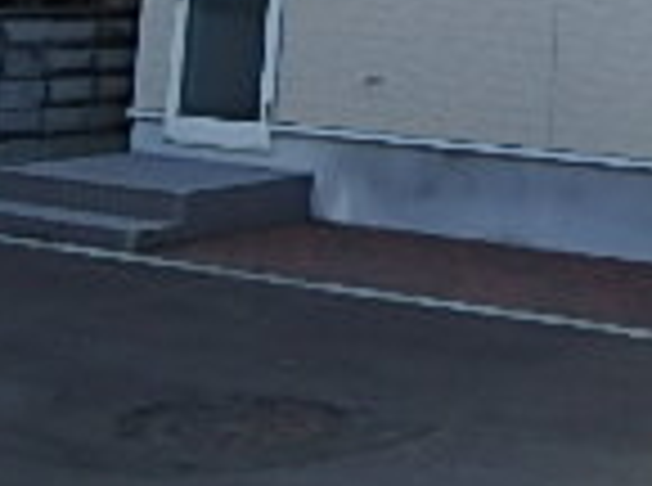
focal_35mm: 93
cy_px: -252
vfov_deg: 14.7
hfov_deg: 18.8
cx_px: 953
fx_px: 1747
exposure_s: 1/500
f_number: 3.5
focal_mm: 3.7
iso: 125
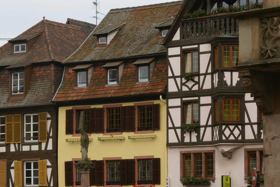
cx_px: 108
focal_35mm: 126
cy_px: 142
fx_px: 980
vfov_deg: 10.9
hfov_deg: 16.2
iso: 100
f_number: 9
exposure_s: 1/125
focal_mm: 50
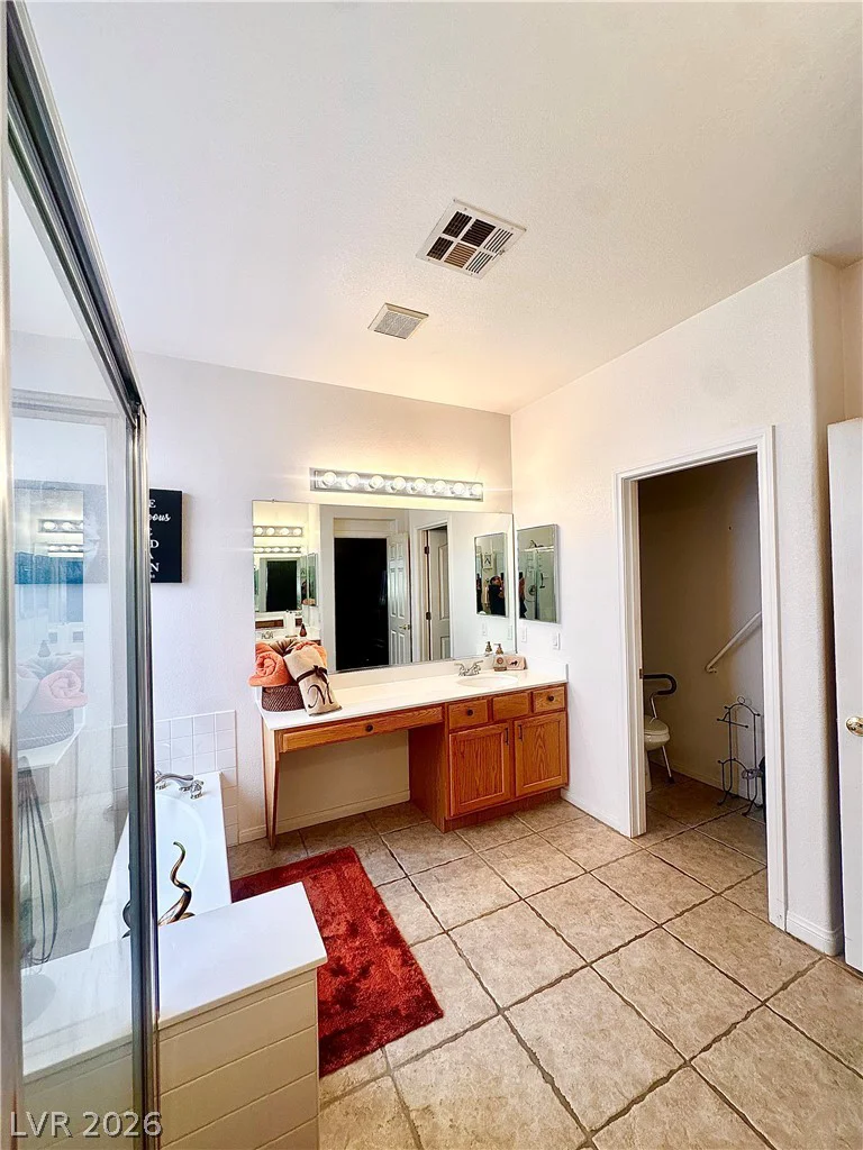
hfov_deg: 85.7
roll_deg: +0.5
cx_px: 432
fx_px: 465
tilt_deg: -0.2
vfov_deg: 102.1
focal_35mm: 14
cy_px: 575
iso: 64
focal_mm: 2.22
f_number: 2.2
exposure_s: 1/120
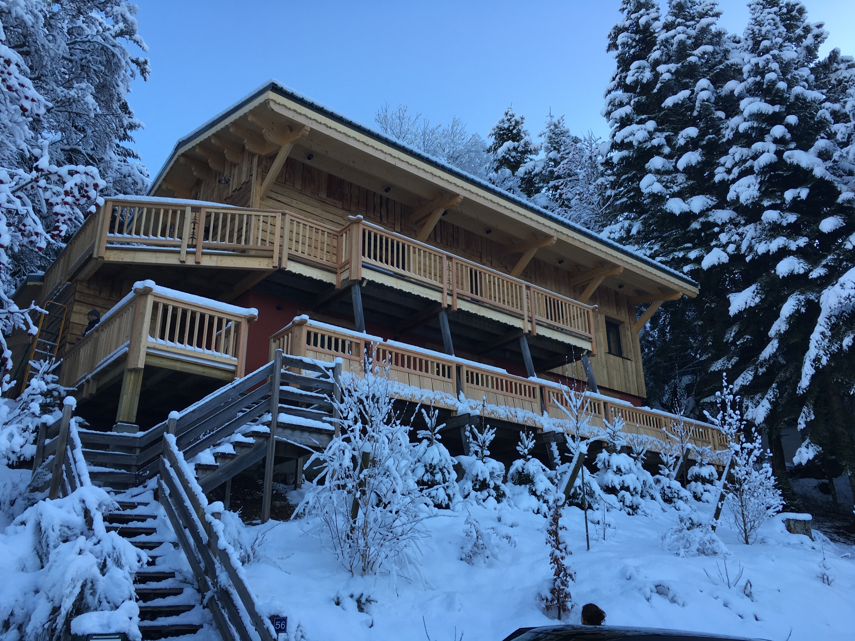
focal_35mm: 29
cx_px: 428
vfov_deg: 48.2
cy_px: 320
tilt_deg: +21.0
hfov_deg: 61.7
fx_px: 716
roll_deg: +1.3
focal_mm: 4.15
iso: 25
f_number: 2.2
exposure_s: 1/196
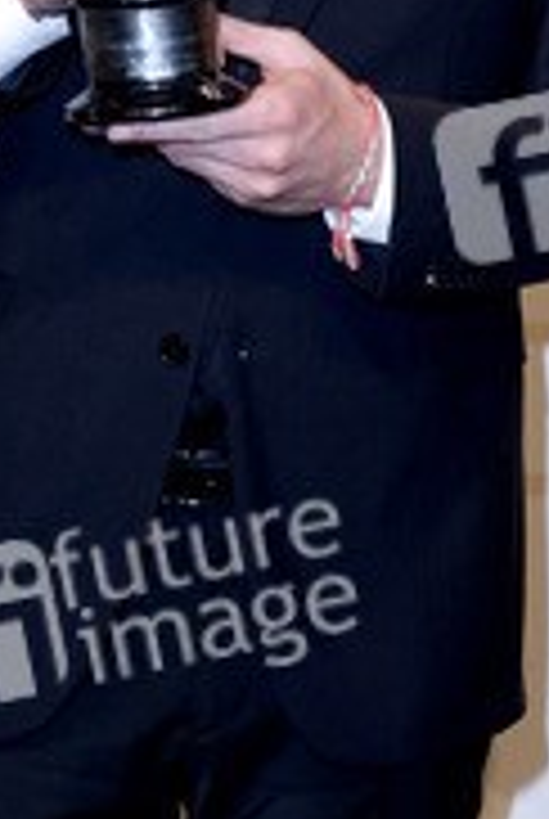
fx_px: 3099
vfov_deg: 14.7
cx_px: 259
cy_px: -68
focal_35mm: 136
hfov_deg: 10.1
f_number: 6.3
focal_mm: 62
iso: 800
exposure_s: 1/250
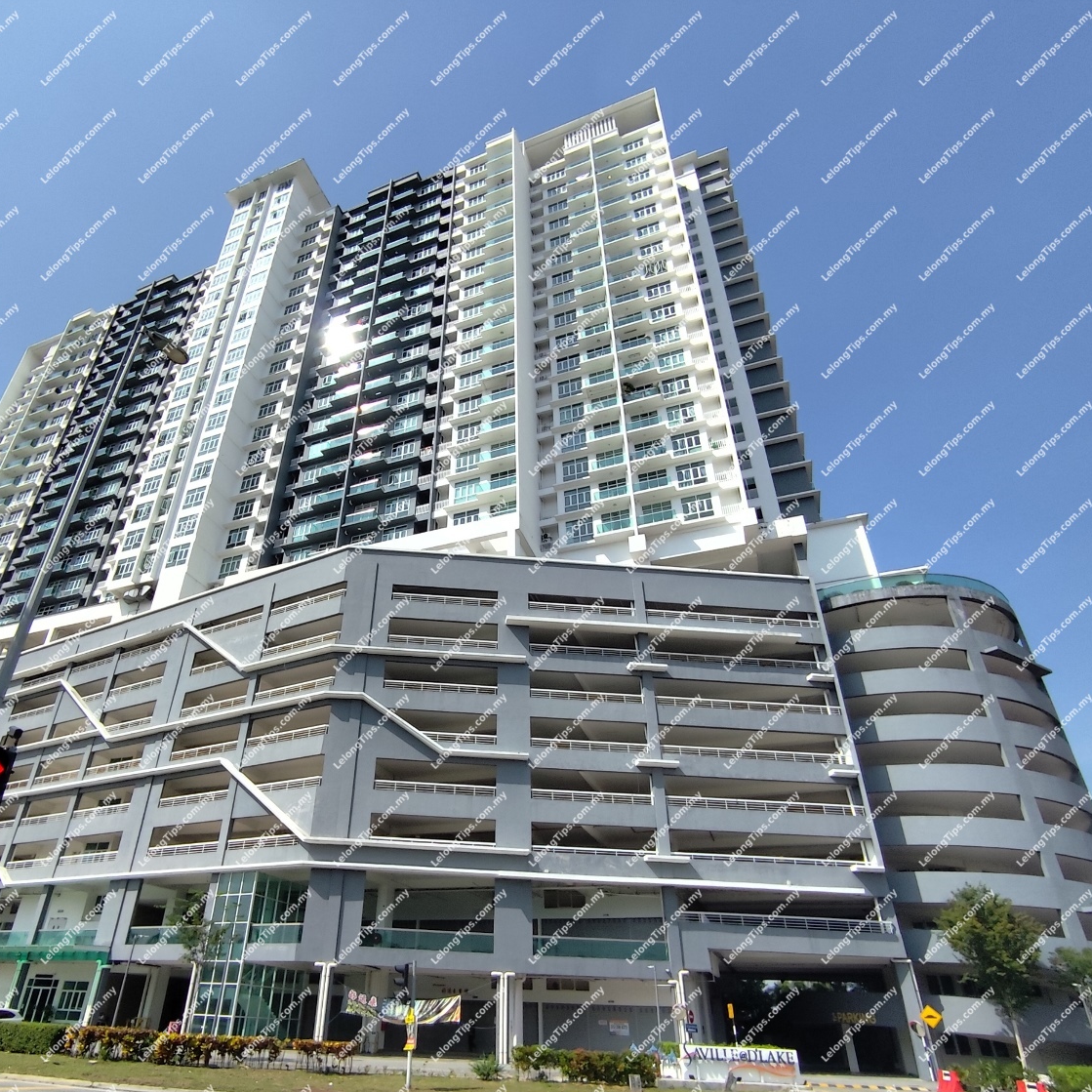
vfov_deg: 77.7
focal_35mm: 19
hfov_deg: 77.3
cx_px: 470
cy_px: 549
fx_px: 678
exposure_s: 1/2087
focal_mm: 1.65
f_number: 2.2
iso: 50
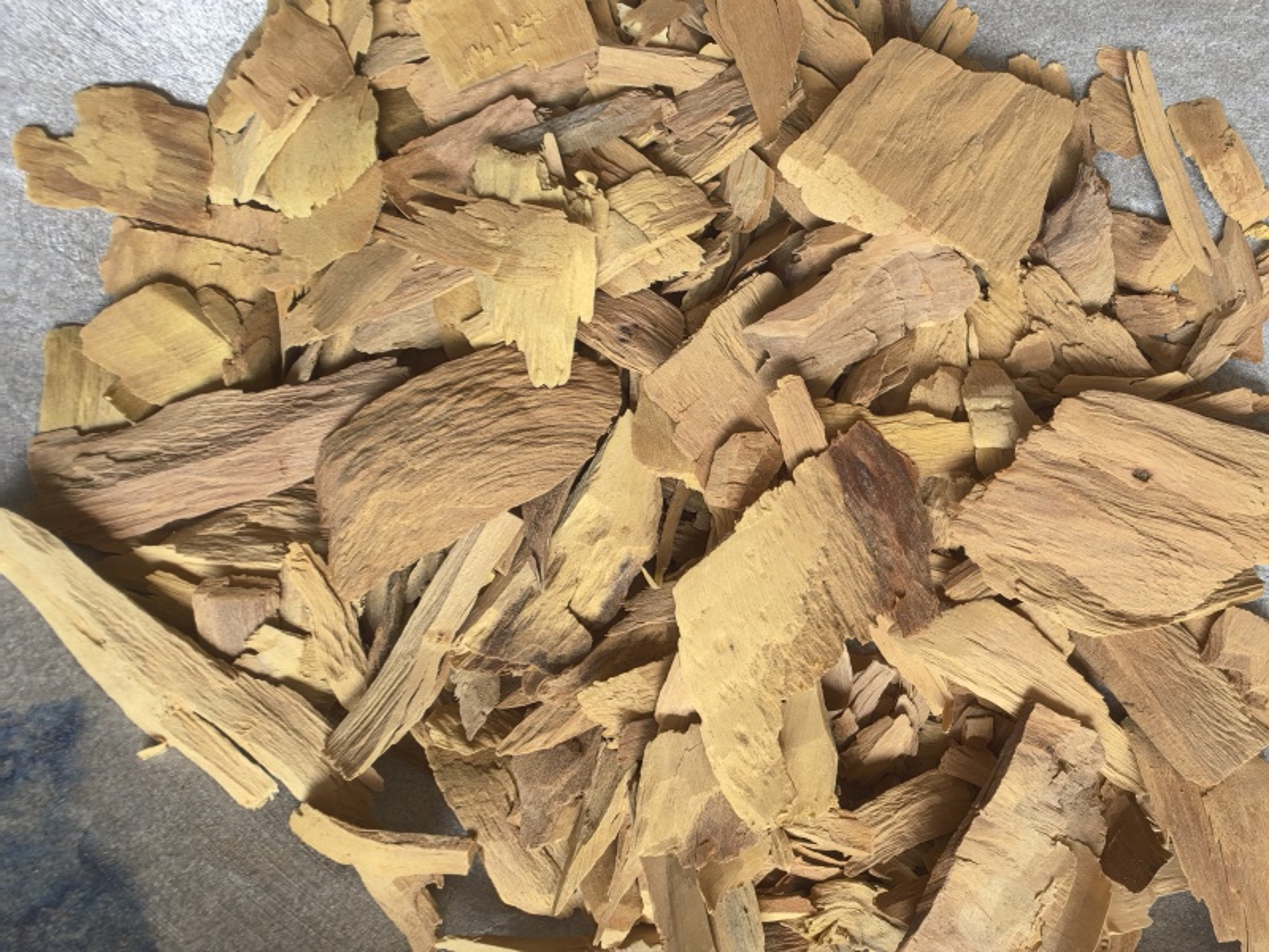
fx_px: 990
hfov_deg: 65.3
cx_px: 634
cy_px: 476
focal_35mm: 27
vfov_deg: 51.4
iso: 64
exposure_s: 1/100
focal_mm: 1.95
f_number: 2.2
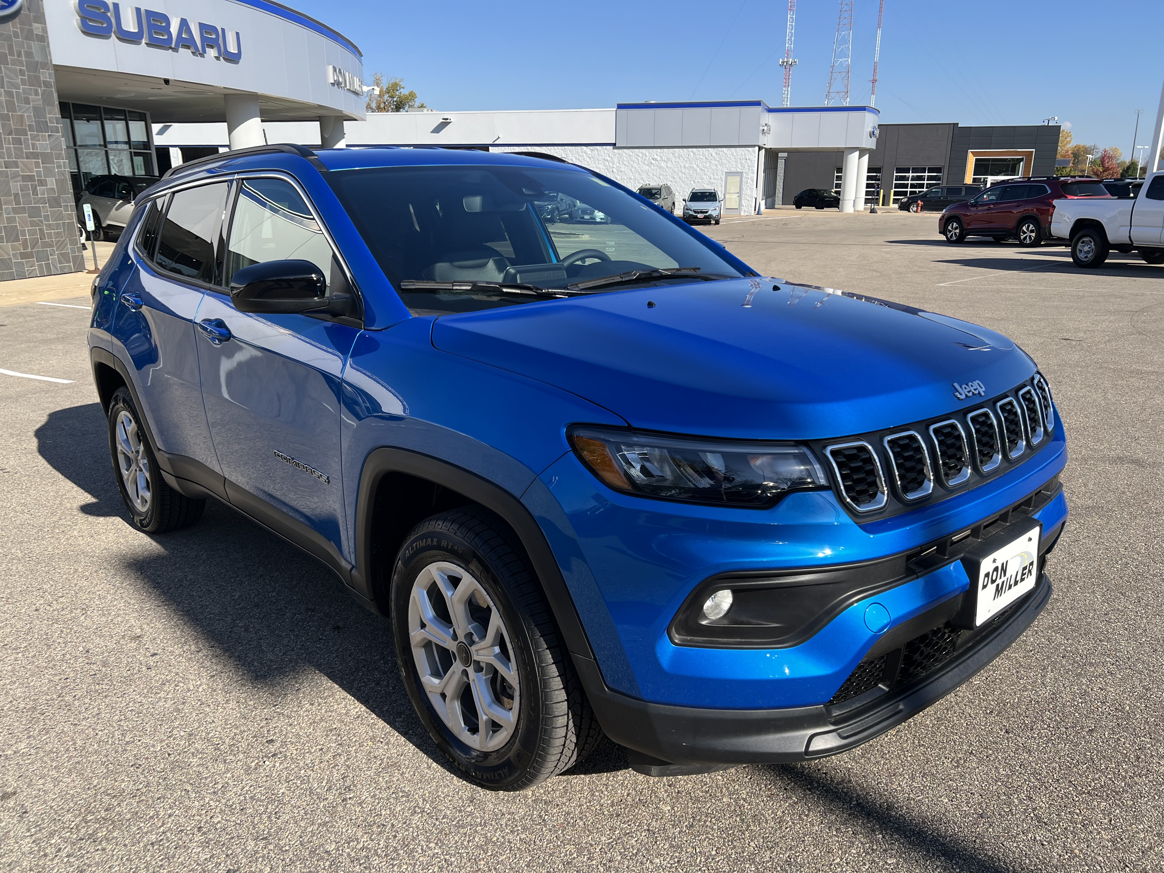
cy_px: 436
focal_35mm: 26
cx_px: 582
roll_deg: +0.1
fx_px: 874
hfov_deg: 67.3
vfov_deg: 53.1
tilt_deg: -17.6
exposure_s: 1/2252
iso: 50
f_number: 1.5
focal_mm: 5.7
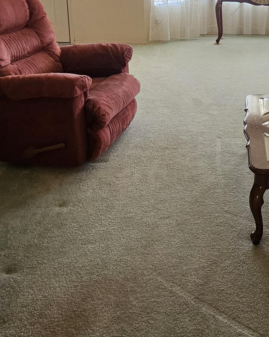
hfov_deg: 36.4
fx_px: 368
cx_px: 265
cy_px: 25
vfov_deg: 44.1
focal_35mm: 37
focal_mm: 2.2
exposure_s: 1/100
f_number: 2.2
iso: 250
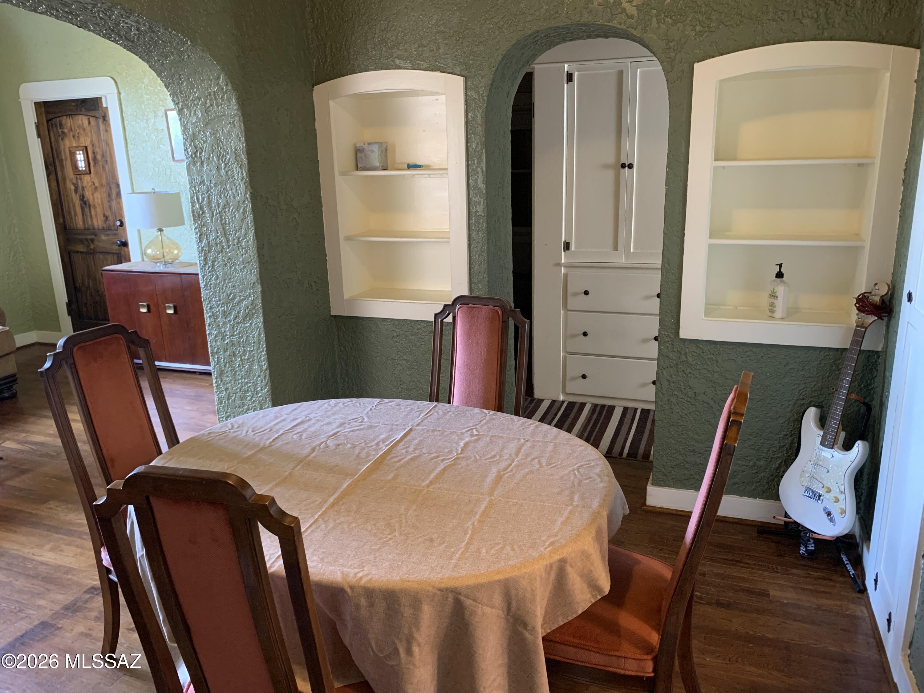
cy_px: 346
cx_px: 462
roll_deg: +1.2
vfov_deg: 53.1
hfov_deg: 67.3
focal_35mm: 26
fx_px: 694
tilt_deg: -15.3
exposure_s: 1/40
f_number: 1.8
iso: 400
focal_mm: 4.25
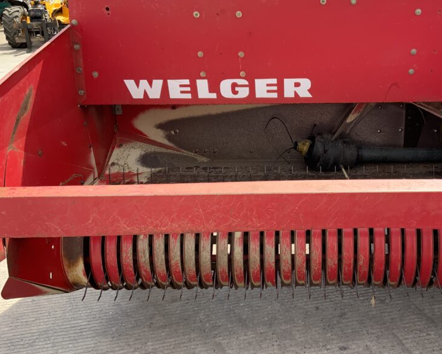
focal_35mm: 40
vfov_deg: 37.3
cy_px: 176
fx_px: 523
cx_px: 291
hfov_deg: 45.2
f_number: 1.8
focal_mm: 3
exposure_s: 1/412
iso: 16
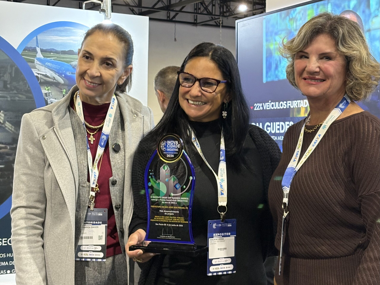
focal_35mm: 52
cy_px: 142
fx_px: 571
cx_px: 190
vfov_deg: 28.0
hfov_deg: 36.8
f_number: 1.6
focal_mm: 5.96
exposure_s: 1/40
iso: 200
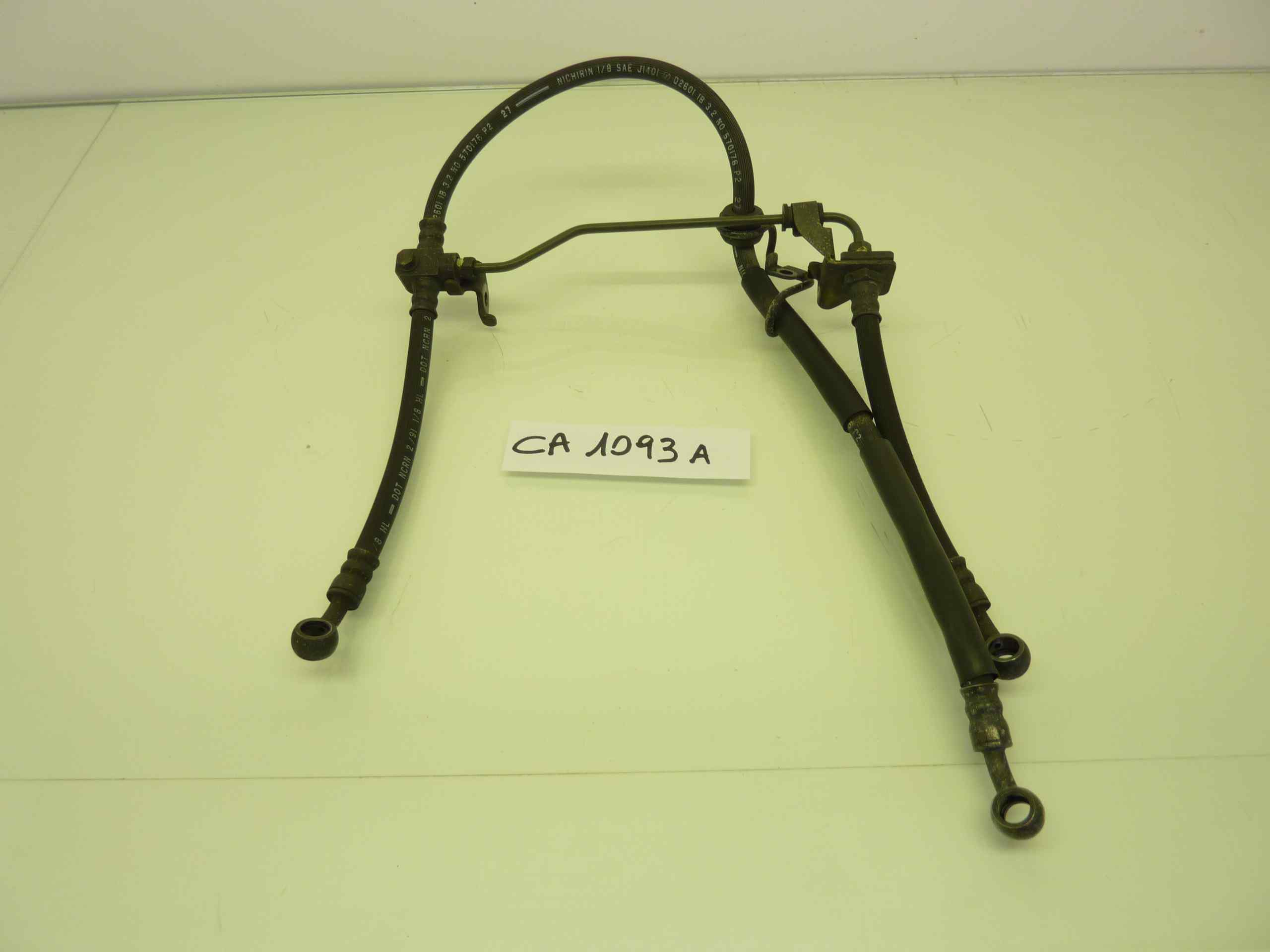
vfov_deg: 54.9
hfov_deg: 69.4
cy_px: 476
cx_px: 635
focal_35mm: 25
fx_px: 917
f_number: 3.3
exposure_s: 1/40
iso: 80
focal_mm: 4.1
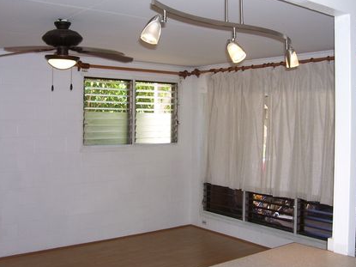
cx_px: 192
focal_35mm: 41
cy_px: 115
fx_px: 422
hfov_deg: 45.7
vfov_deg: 35.1
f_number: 2.7
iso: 80
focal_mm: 5.6
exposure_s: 1/60
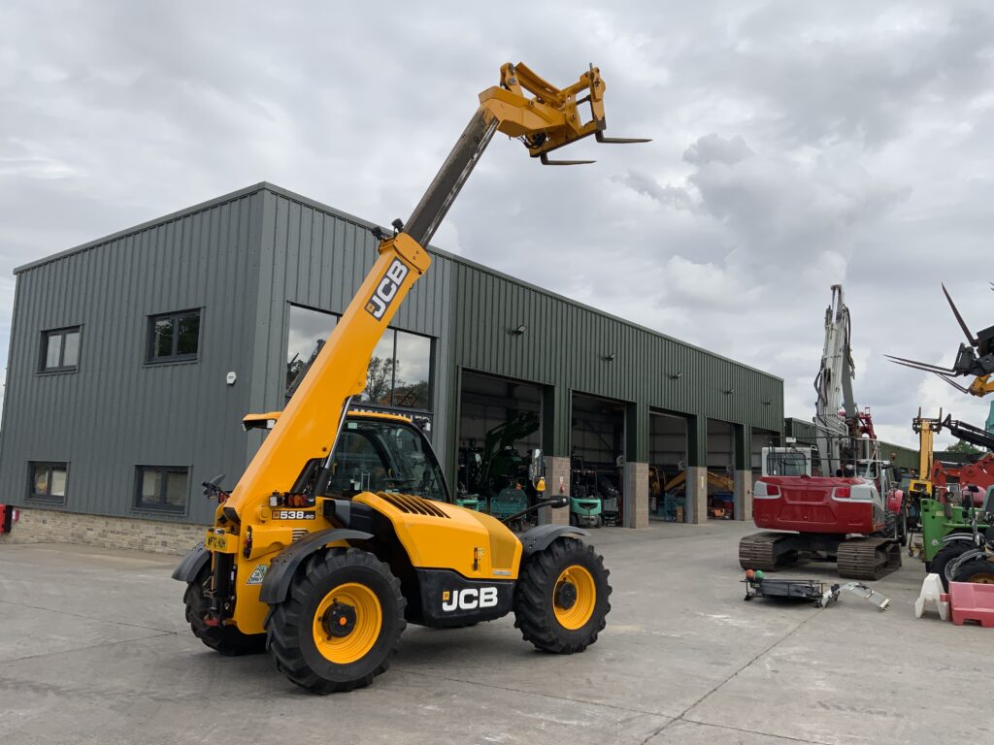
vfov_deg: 48.2
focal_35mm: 29
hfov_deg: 61.7
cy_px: 372
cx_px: 497
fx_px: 833
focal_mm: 3
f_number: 1.8
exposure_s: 1/2667
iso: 16
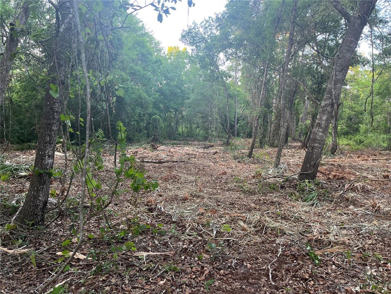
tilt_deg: -4.6
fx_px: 294
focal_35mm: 26
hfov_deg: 67.3
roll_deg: -2.2
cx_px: 196
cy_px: 147
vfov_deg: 53.1
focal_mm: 5.1
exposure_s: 1/60
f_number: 1.6
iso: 160
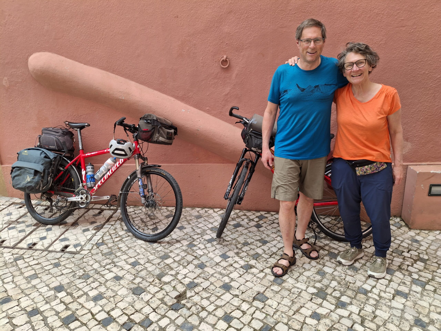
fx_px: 318
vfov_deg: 54.9
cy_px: 166
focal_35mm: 25
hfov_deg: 69.4
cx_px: 220
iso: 32
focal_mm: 4.69
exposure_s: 1/243
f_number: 1.8
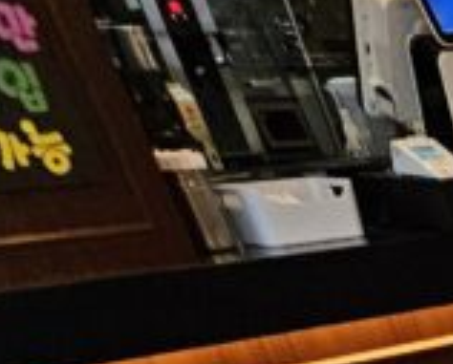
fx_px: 1101
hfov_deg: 14.2
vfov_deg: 11.6
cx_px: 1130
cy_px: 1066
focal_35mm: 82
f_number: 2.2
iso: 80
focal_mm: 2.2
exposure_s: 1/60
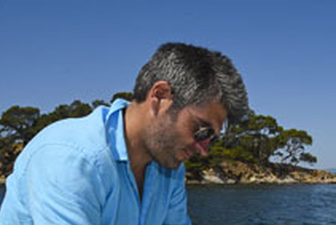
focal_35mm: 45
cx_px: 290
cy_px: 240
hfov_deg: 40.9
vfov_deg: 27.6
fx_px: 420
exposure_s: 1/250
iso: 200
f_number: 16
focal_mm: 19
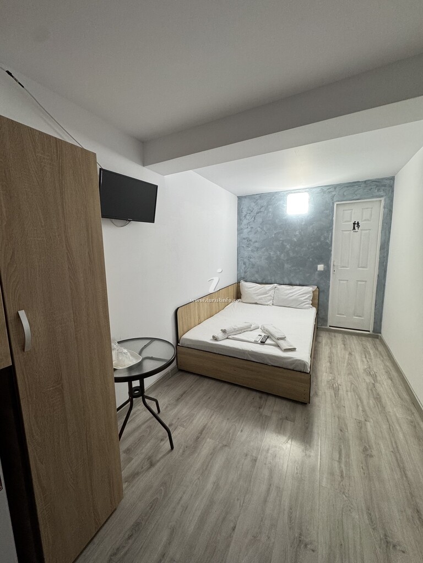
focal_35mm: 14
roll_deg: +0.8
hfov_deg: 85.7
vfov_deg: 102.1
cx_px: 212
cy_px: 282
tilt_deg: -8.8
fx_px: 228
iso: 200
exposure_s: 1/100
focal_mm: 2.22
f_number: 2.2
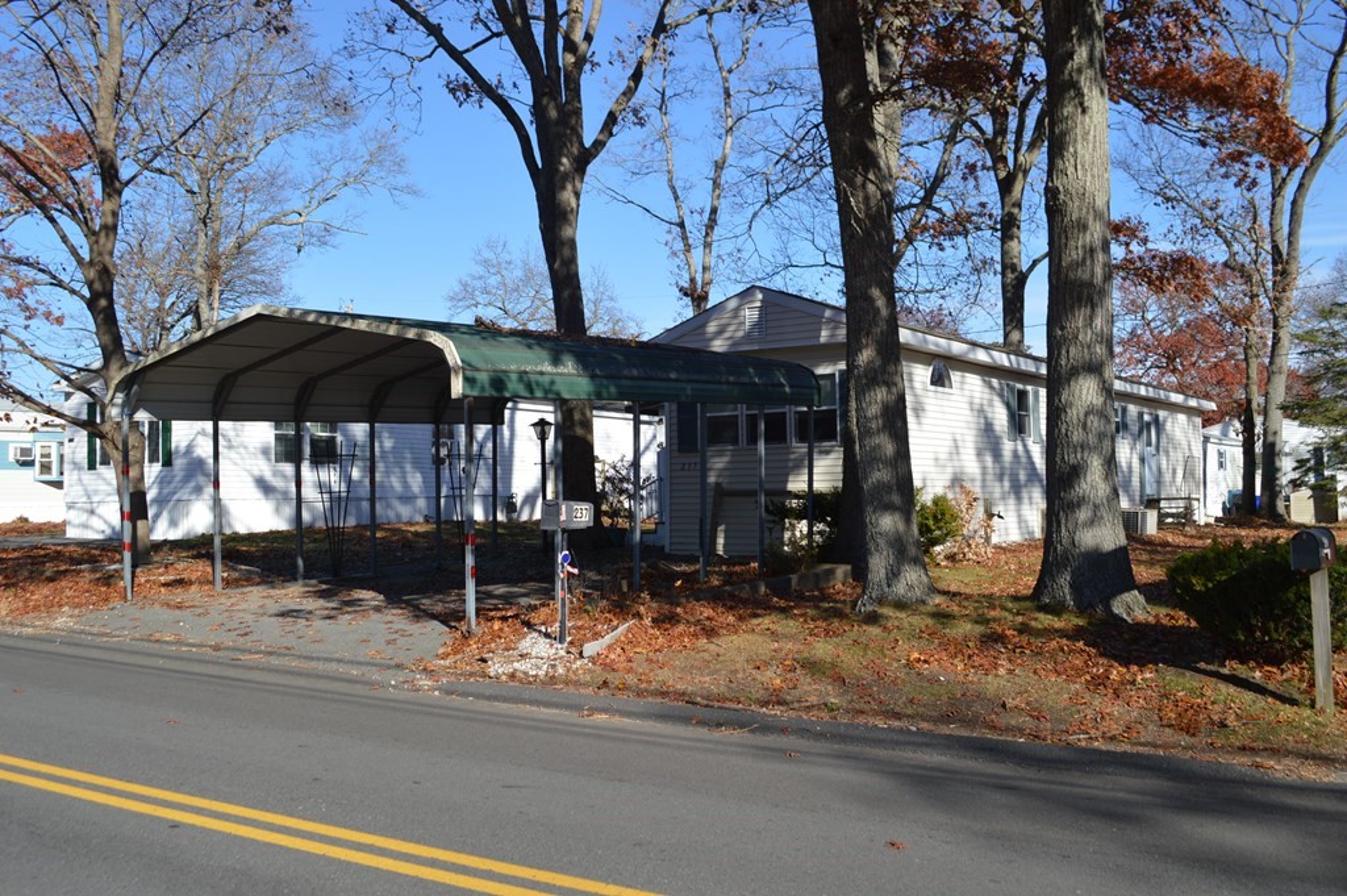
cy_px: 448
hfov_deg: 57.3
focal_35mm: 33
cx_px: 674
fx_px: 1234
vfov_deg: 39.9
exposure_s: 1/250
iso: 100
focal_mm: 22
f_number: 8
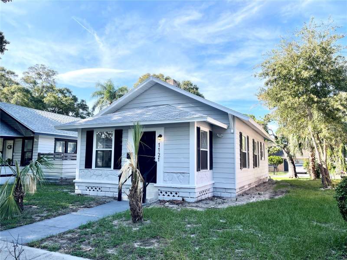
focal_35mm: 26
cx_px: 174
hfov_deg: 67.3
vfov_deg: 53.1
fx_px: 261
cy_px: 130
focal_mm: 5.1
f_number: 1.6
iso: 32
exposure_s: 1/2433
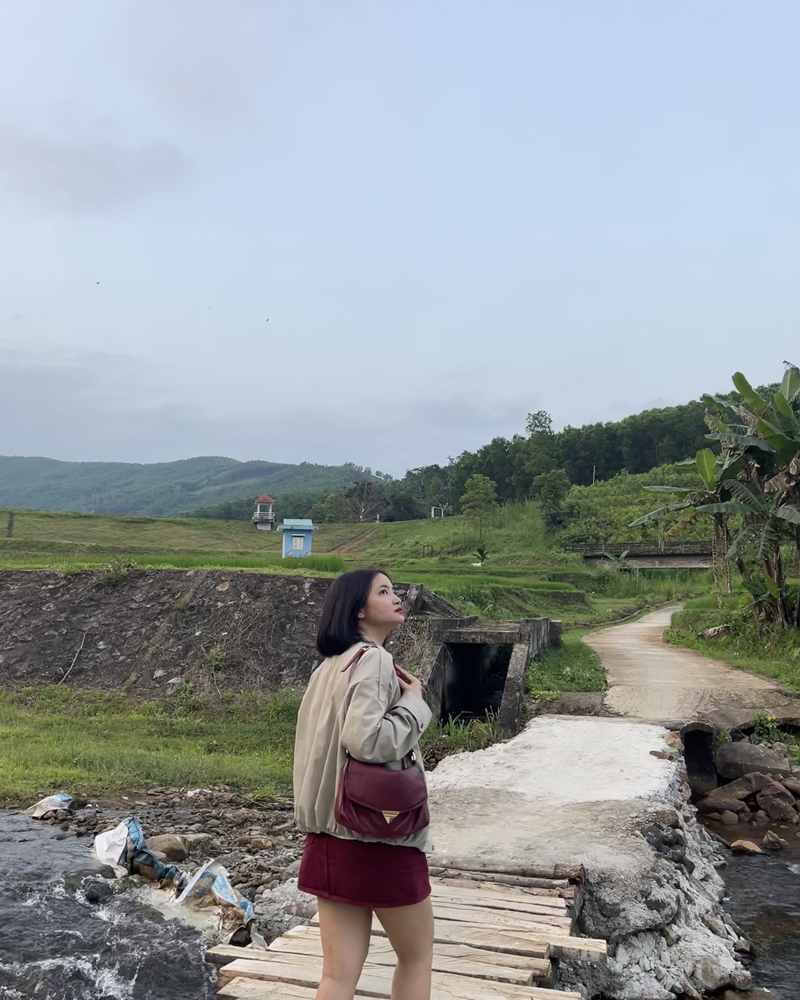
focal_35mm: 27
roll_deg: -0.6
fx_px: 799
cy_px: 496
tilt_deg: +7.8
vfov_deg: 64.1
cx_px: 409
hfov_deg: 53.2
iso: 32
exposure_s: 1/198
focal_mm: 5.1
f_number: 1.6
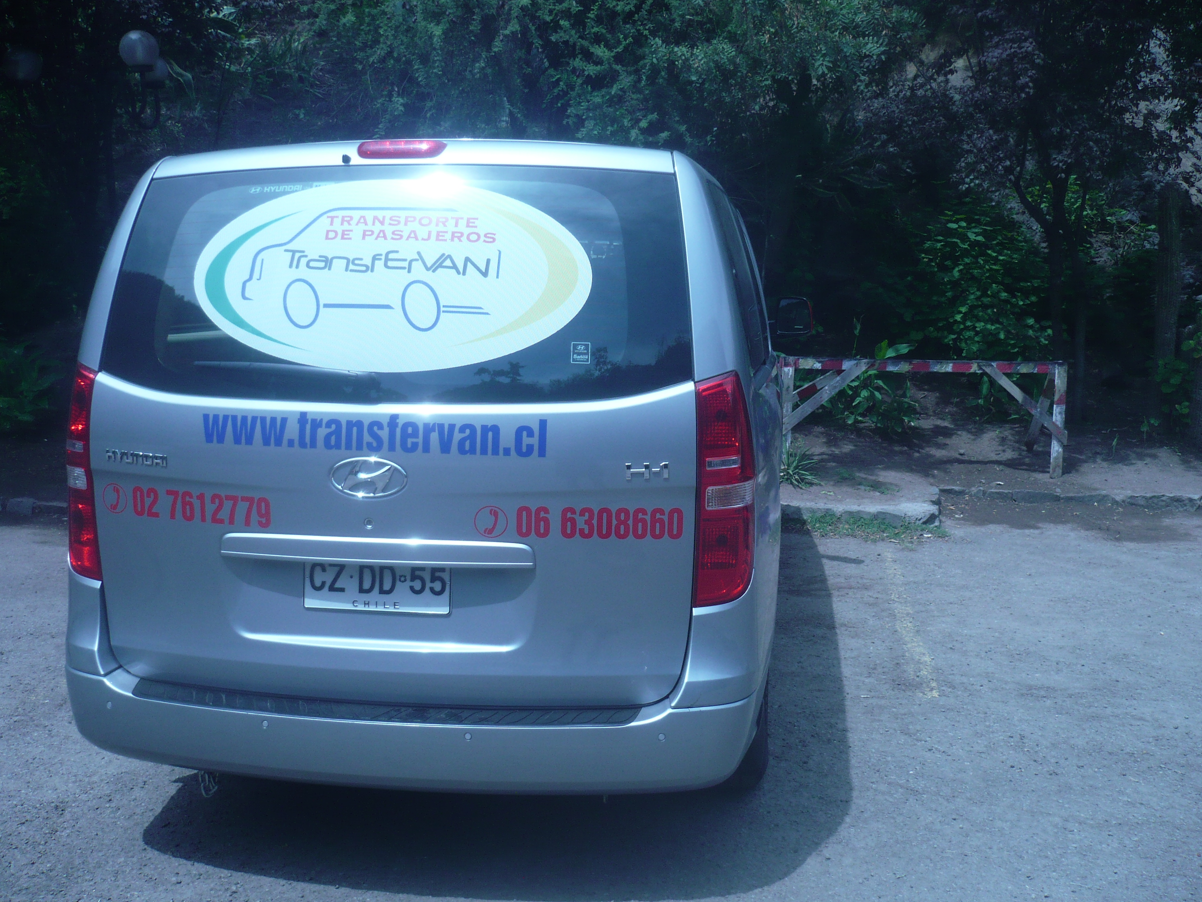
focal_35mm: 36
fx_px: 1250
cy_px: 451
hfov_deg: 51.4
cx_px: 613
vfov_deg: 39.7
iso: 100
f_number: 2.8
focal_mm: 5.8
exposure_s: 1/800
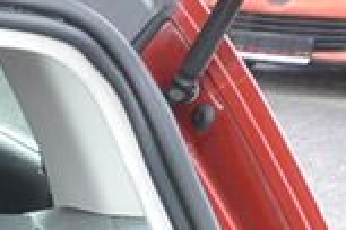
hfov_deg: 9.9
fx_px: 1739
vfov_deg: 6.8
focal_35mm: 181
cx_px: -498
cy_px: 693
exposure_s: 1/125
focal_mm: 10
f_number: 3.5
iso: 400
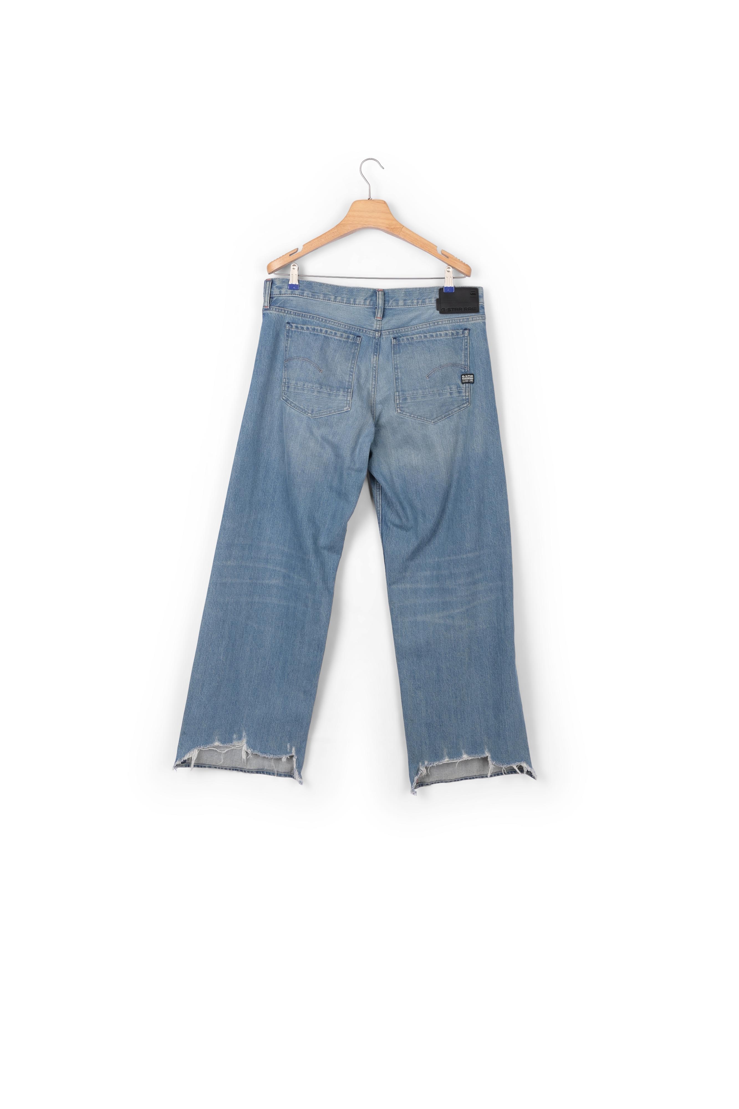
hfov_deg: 35.9
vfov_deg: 51.9
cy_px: 554
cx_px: 370
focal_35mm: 37
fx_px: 1139
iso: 100
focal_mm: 37
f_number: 13
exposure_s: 1/200
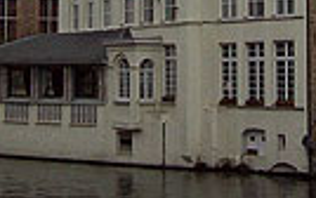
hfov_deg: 16.3
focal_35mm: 128
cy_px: -139
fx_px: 1103
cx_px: 186
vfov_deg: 9.8
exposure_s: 1/248
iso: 80
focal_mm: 6
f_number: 4.8
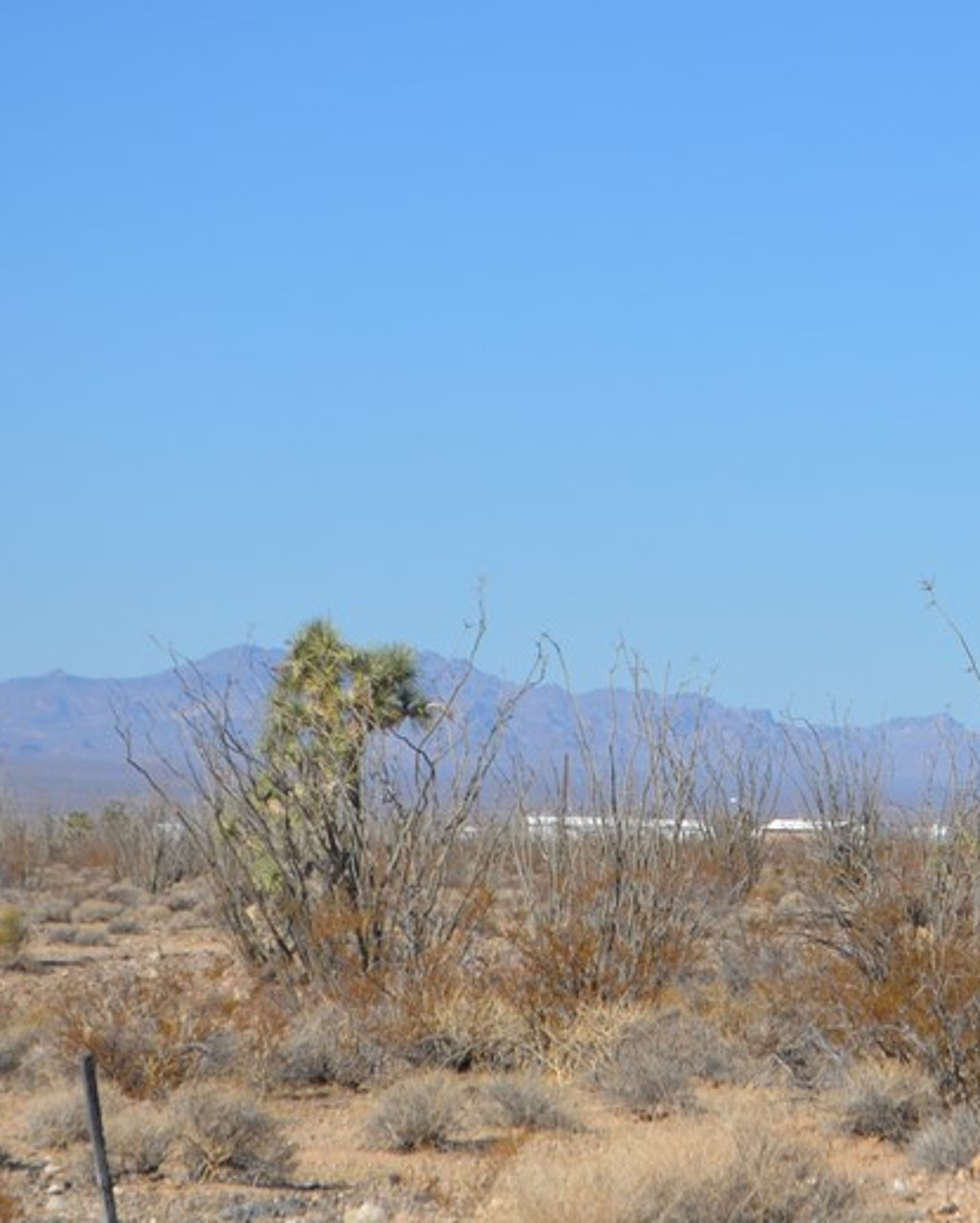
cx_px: 968
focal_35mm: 162
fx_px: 5868
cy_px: 621
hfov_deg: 9.5
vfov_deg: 11.9
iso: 400
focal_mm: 55
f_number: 7.1
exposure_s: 1/2000
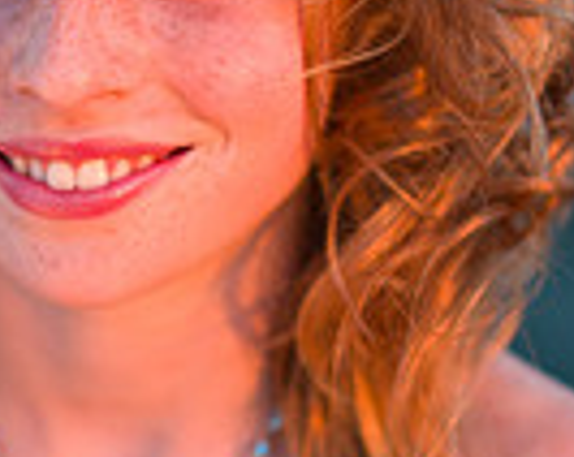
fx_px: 2697
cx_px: 175
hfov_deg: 12.1
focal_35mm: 159
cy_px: 181
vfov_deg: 9.7
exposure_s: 1/400
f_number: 2
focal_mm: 50
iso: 160
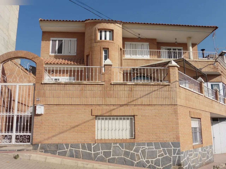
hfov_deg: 54.0
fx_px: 222
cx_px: 113
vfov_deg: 41.8
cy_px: 84
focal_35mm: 34
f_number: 5
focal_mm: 6.1
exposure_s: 1/1250
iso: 100
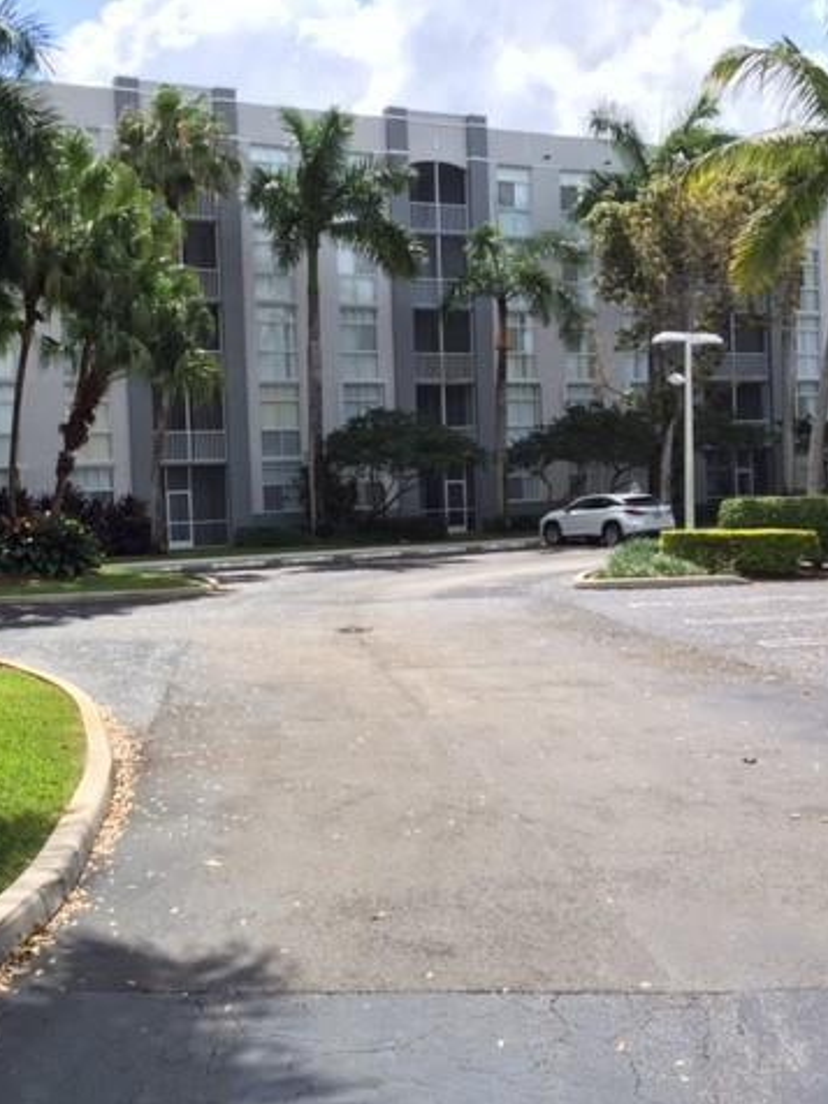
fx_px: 1244
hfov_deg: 35.3
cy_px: 554
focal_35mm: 39
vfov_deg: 47.9
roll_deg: +2.6
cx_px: 132
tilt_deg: -1.0
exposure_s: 1/1236
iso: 32
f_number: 2.2
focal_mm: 4.15
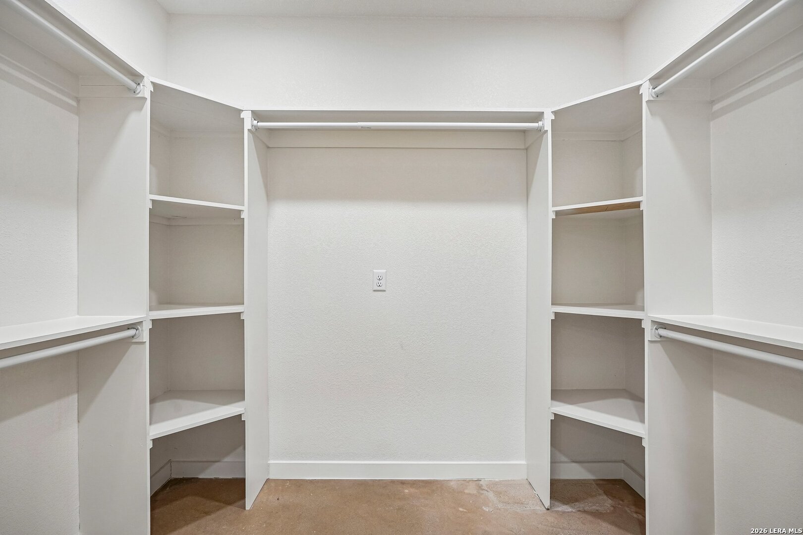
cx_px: 402
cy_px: 268
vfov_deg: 72.1
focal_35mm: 16
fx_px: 368
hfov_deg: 95.0
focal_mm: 16.5
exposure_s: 1/20
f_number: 8
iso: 400
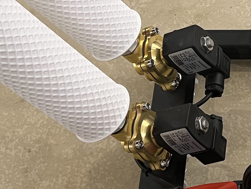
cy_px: 92
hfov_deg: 19.2
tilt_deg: -56.1
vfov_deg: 15.4
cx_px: 308
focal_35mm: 96
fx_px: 696
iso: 80
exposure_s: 1/50
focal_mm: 5.7
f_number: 1.5
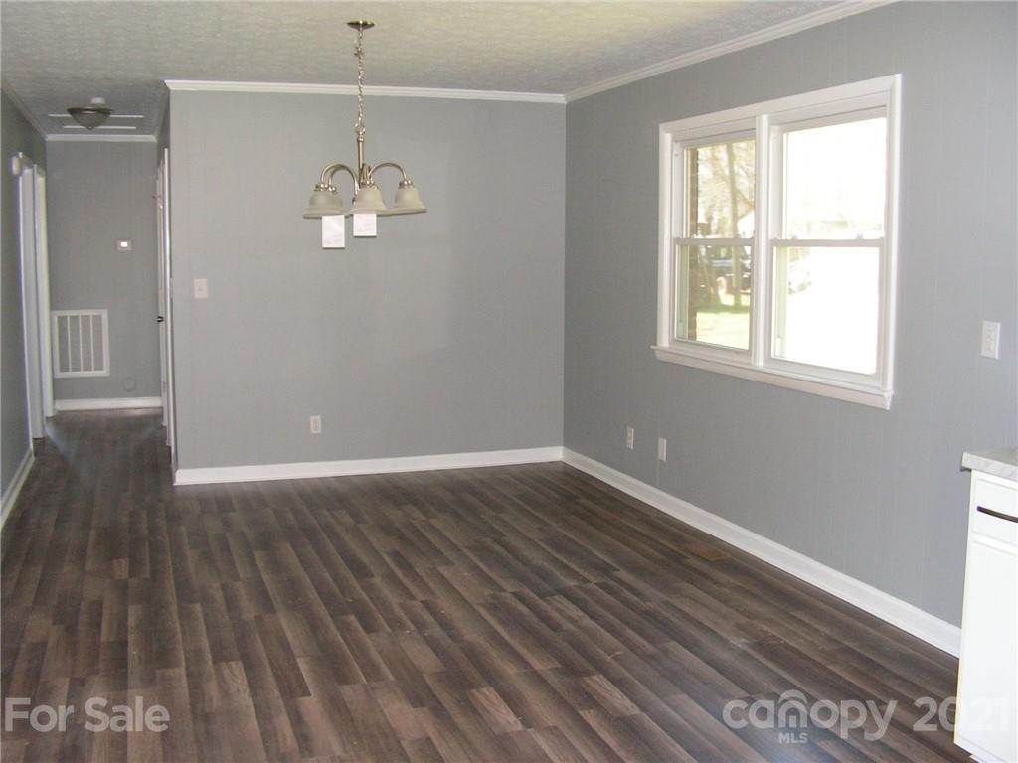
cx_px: 509
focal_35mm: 36
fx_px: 1059
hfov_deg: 51.4
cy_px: 382
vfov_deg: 39.7
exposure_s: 1/40
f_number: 3.2
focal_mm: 6
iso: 200
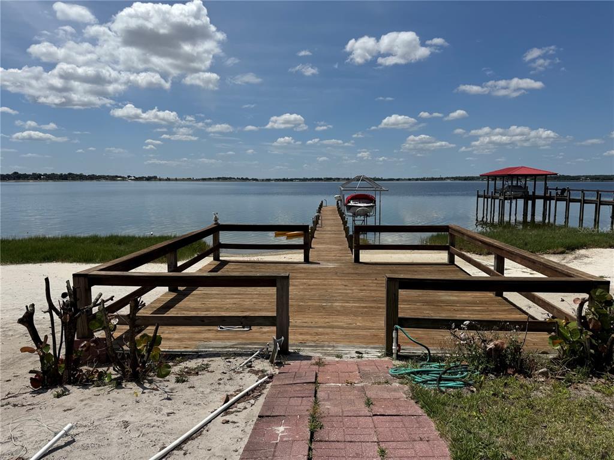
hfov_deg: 71.6
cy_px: 230
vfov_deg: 56.8
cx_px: 307
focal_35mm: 24
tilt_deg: -6.2
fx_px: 426
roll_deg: +0.3
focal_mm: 6.76
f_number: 1.78
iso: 80
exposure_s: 1/10417
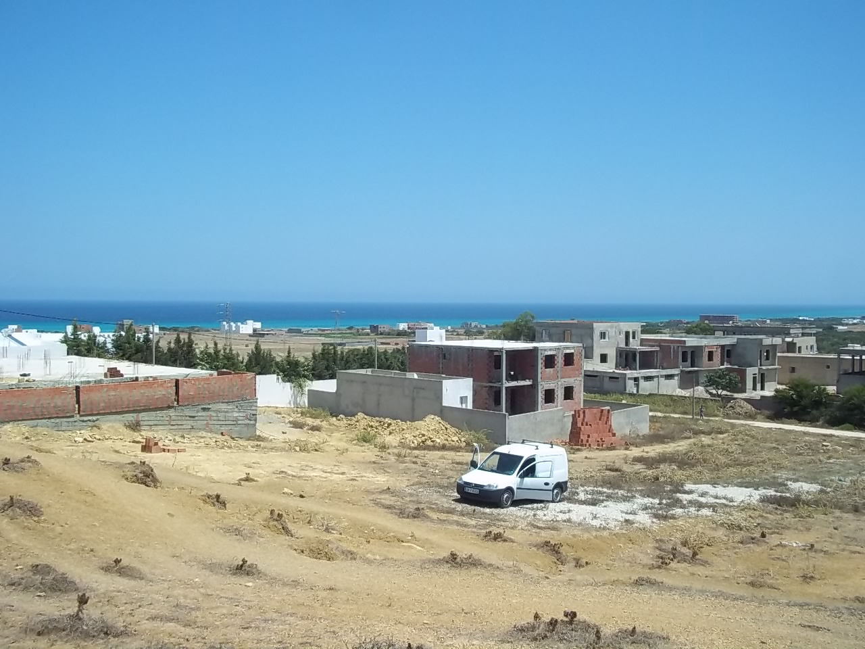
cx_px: 432
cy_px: 324
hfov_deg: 51.4
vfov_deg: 39.7
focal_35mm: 36
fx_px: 900
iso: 80
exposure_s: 1/250
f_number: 8
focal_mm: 6.5
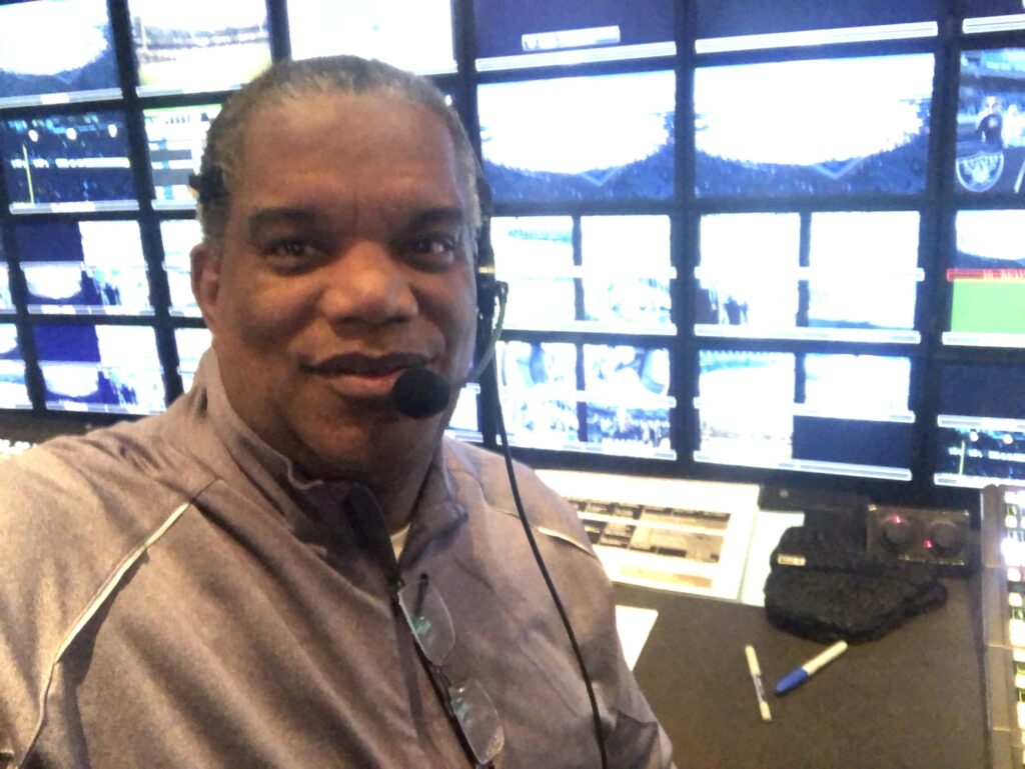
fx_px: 948
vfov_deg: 44.2
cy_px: 384
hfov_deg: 56.8
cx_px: 512
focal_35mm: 32
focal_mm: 2.87
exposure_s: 1/15
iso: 1600
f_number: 2.2
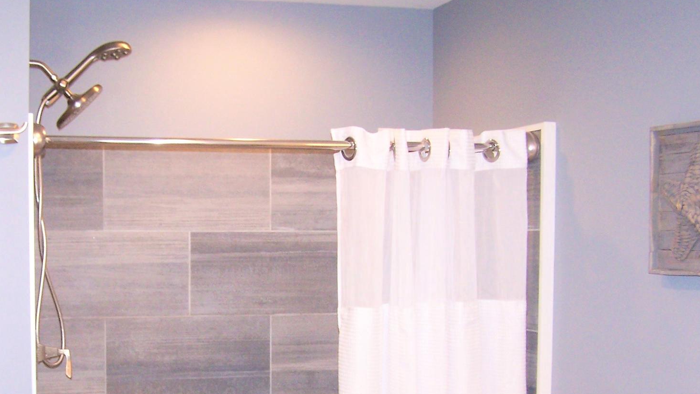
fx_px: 1077
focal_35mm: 58
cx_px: 229
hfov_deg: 35.6
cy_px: 309
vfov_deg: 20.5
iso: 140
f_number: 2.8
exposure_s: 1/60
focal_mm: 6.3
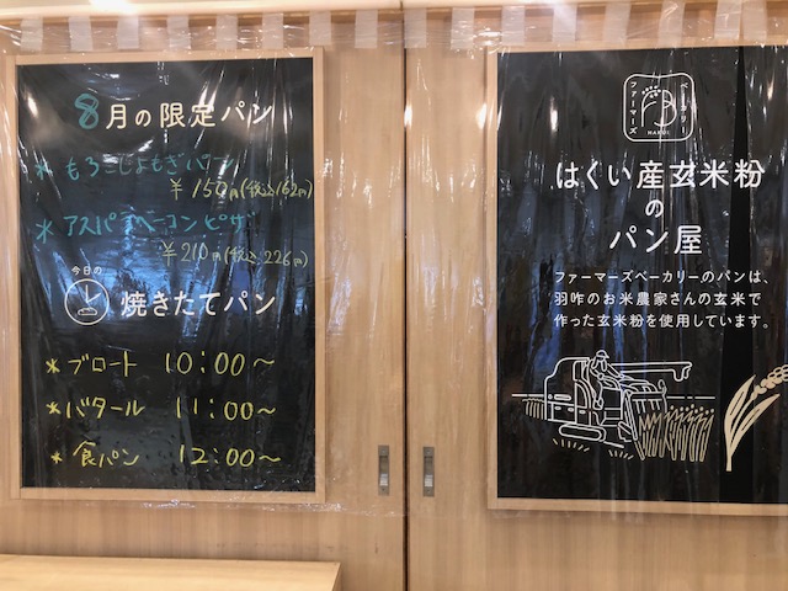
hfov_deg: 63.4
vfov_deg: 49.7
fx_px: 637
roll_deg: +1.3
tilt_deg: -0.2
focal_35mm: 28
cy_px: 296
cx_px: 394
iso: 40
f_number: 1.8
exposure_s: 1/30
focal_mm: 3.99
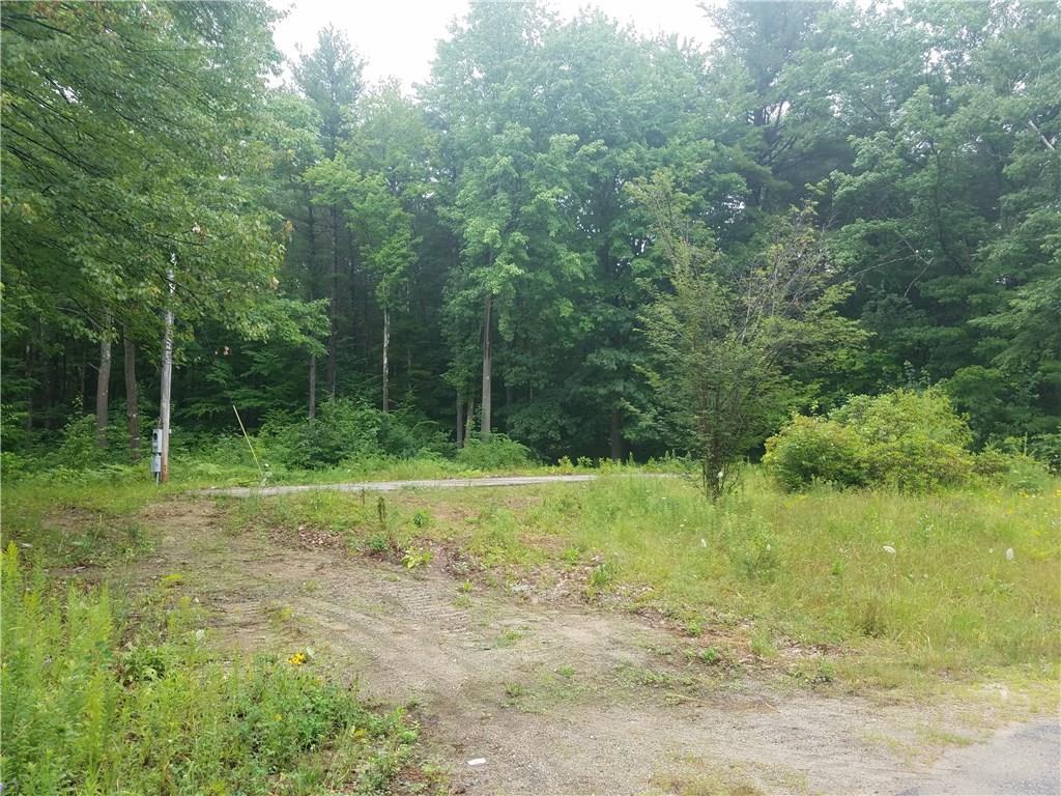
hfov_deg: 67.3
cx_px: 530
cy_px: 398
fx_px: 797
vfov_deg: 53.1
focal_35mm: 26
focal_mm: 4.2
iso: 50
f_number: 1.7
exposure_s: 1/198
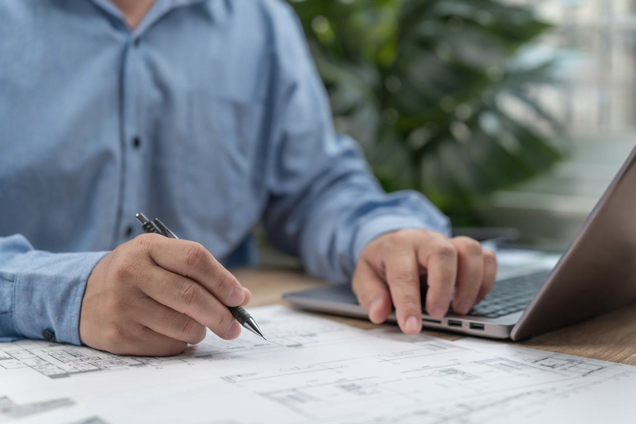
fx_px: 1024
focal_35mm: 58
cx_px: 318
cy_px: 212
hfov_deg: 34.5
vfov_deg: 23.4
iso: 100
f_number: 2.8
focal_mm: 58
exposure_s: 1/200
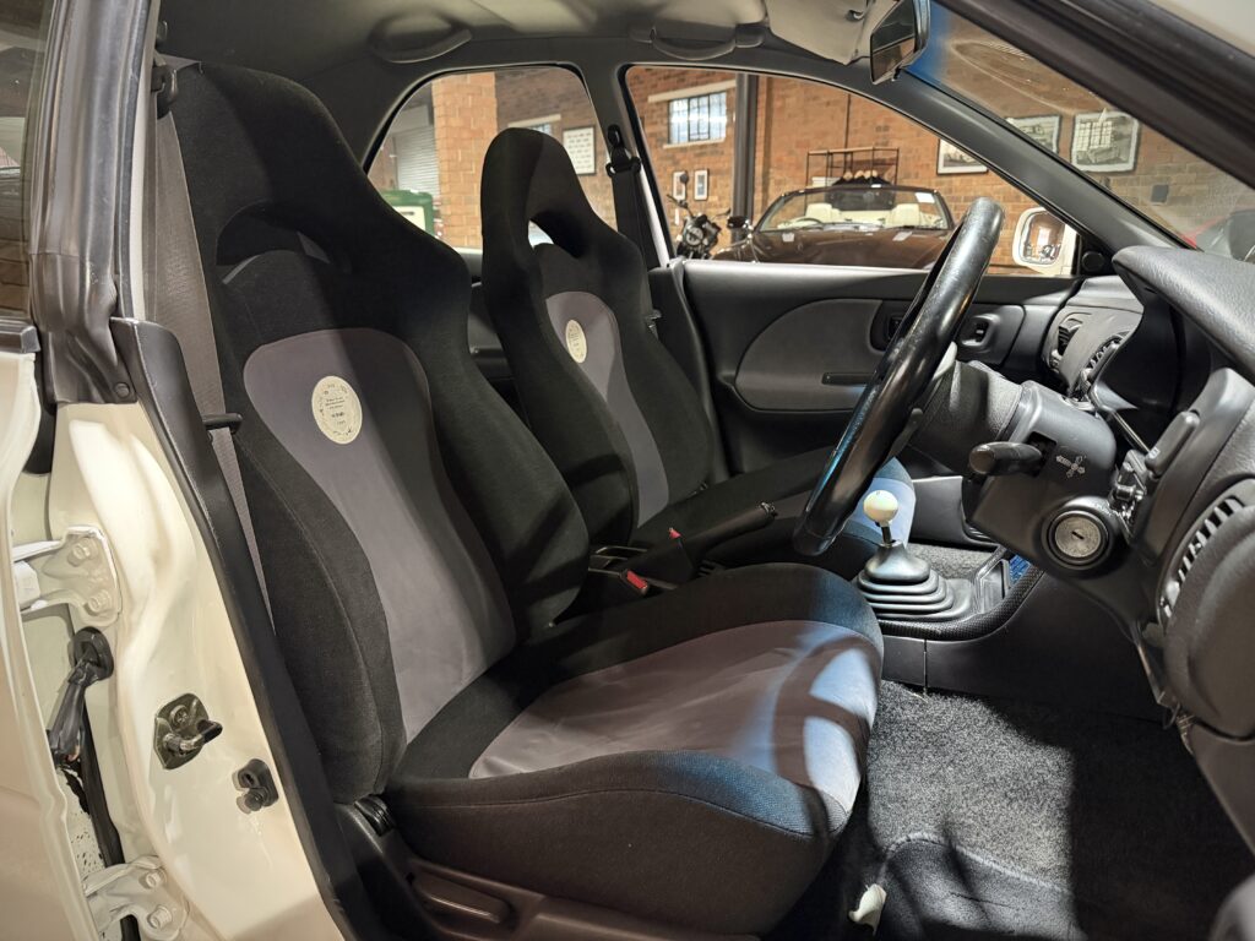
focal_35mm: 24
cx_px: 628
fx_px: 870
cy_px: 470
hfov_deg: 71.6
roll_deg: +0.3
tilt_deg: -16.5
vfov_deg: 56.8
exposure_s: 1/33
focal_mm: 6.76
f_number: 1.78
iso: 1000
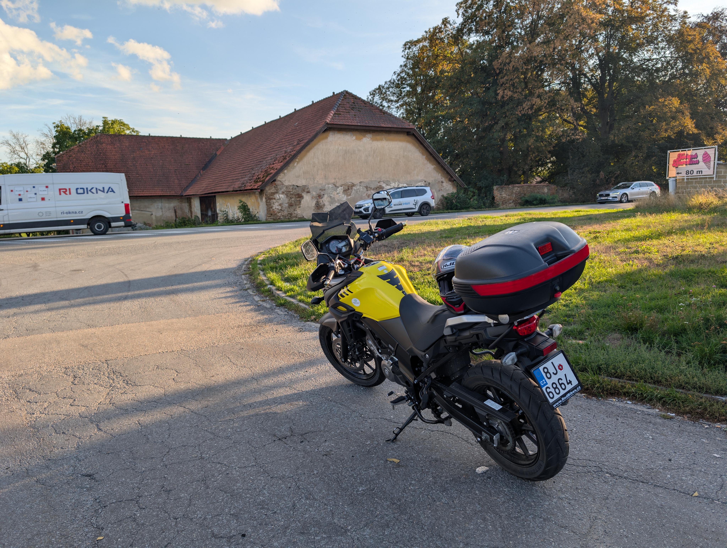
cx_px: 364
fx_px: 505
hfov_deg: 71.5
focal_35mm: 24
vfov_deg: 56.9
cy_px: 274
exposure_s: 1/505
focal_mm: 6.9
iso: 20
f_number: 1.68
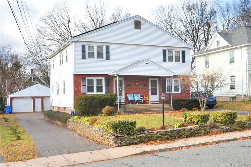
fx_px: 209
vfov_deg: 43.5
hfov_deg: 62.0
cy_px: 84
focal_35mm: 30
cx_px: 126
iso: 1000
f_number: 8
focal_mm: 20
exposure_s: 1/800
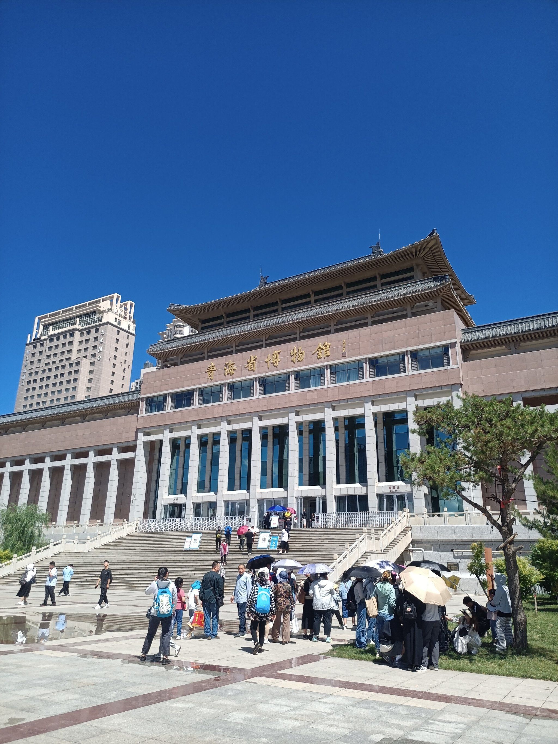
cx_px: 279
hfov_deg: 53.1
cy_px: 372
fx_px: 559
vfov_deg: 67.3
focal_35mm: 26
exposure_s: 1/1000
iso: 106
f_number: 1.8
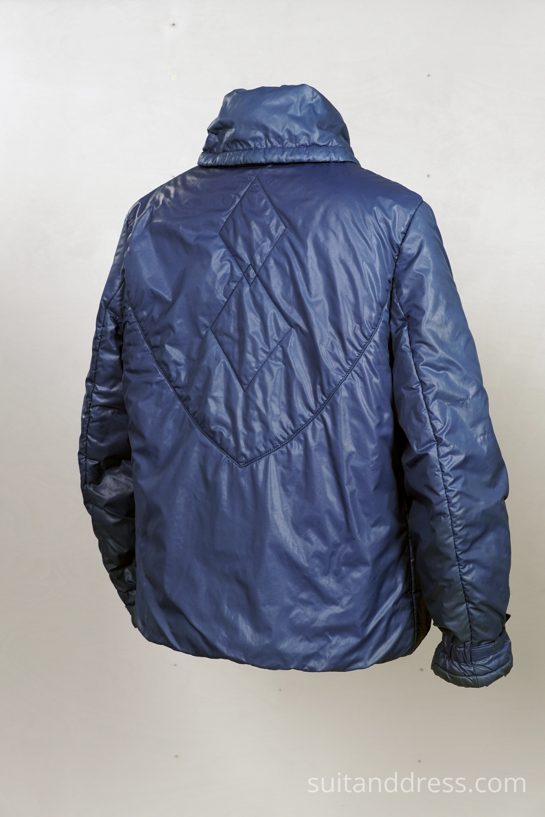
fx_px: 1112
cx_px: 272
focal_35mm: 49
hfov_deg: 27.5
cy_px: 405
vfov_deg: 40.3
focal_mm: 32
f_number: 6.3
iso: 200
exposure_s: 1/13
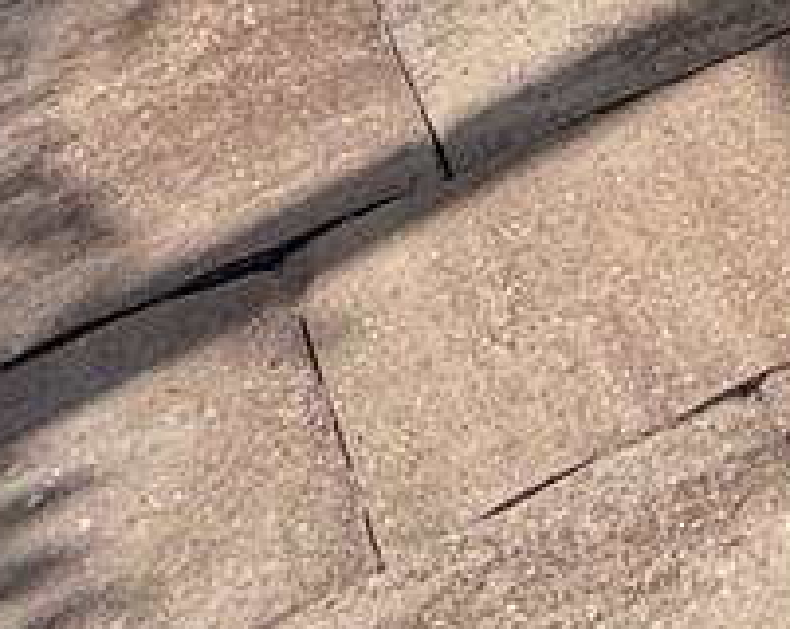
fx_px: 2544
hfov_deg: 14.2
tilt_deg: -6.4
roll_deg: +0.2
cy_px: -1301
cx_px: 1663
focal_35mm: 109
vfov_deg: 10.1
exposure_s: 1/1167
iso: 50
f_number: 2.2
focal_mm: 2.22
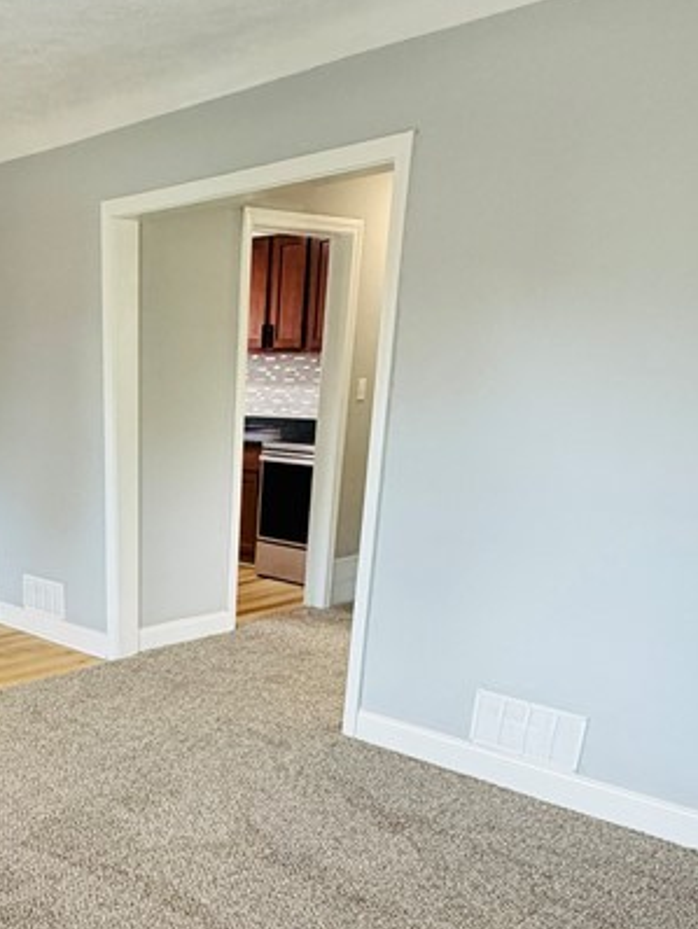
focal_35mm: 36
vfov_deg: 47.4
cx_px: 105
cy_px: 791
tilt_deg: -24.0
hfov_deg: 37.7
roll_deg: +0.6
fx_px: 967
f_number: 2.2
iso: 320
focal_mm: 2.22
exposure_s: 1/92
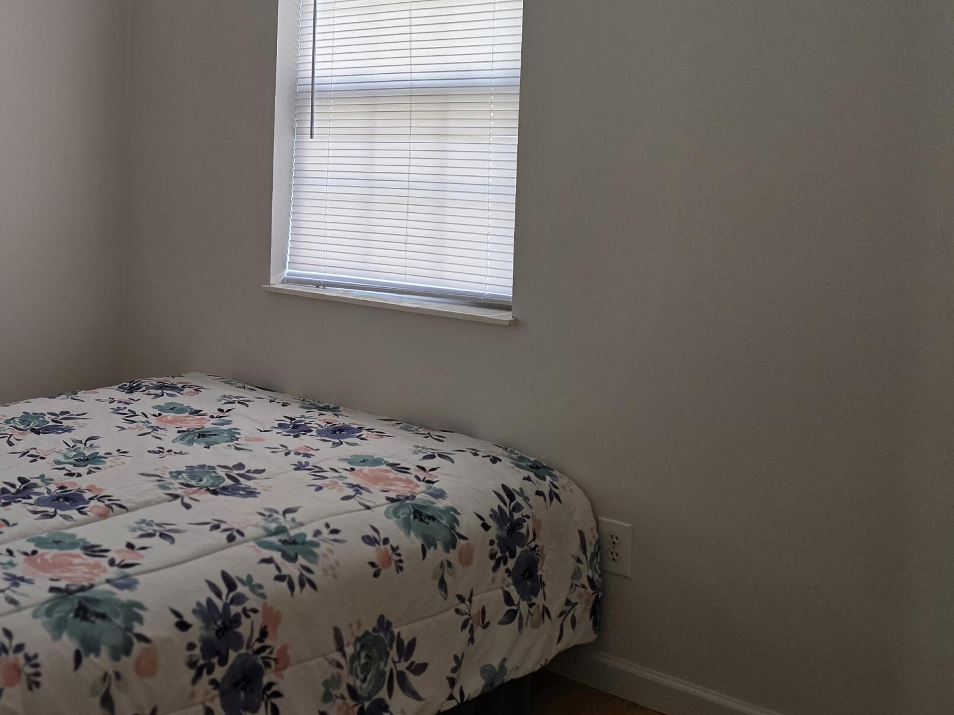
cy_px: 152
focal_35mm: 43
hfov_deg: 40.5
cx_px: 92
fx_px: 1185
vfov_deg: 32.7
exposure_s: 1/120
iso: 160
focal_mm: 6.3
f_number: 1.7
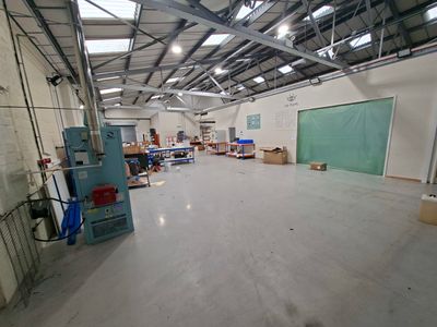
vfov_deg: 89.9
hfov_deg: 106.2
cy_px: 164
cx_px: 218
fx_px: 164
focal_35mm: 13
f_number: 2.2
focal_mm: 1.74
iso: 40
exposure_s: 1/60
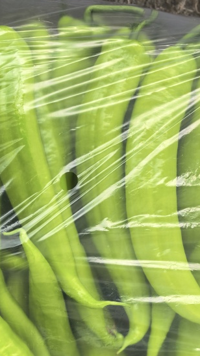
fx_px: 480
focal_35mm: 51
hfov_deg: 23.4
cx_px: 62
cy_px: 287
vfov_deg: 39.0
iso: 50
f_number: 2
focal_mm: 5.75
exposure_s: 1/103
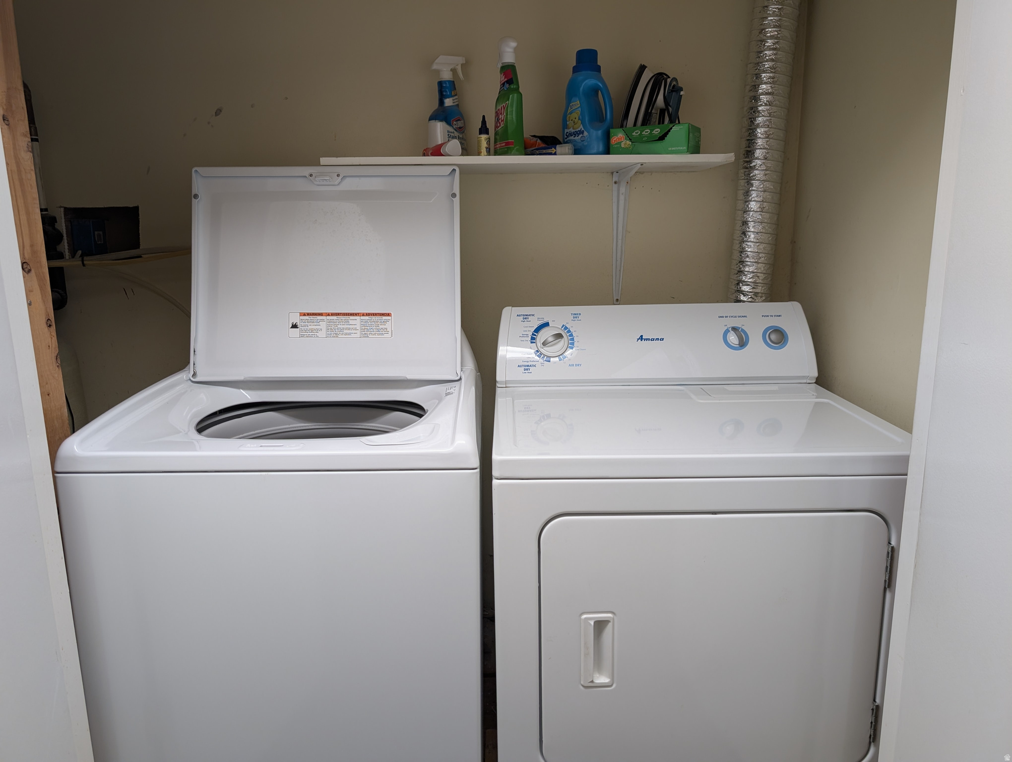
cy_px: 381
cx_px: 506
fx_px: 703
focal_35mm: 24
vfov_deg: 56.9
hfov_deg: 71.5
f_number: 1.68
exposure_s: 1/60
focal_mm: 6.9
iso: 90
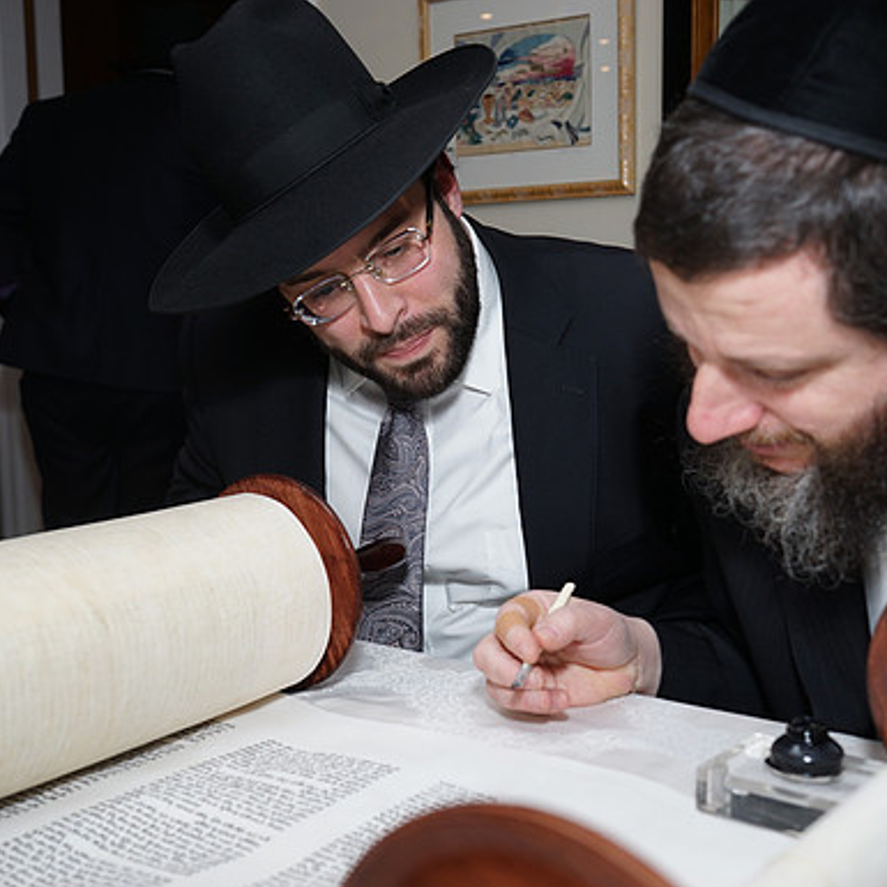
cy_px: 444
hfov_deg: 40.8
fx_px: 1189
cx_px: 500
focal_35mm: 41
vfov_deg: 40.9
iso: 250
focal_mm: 32
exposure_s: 1/100
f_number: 5.6
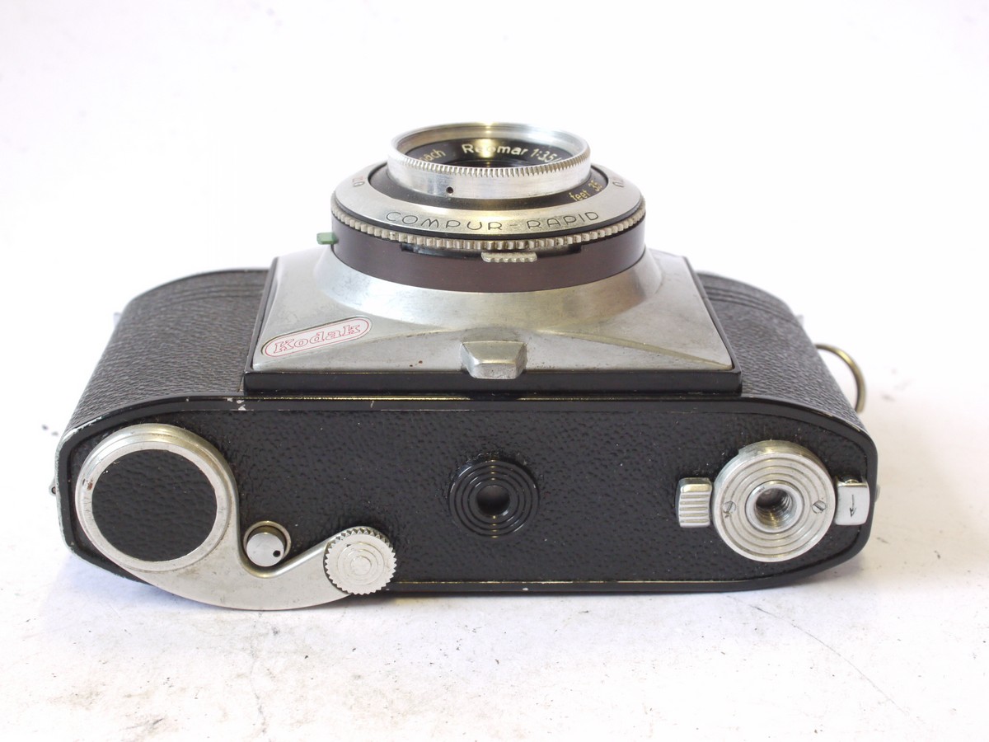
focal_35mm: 60
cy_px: 371
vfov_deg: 24.4
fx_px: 1714
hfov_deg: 32.2
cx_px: 494
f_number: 10
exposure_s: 1/25
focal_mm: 30
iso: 800
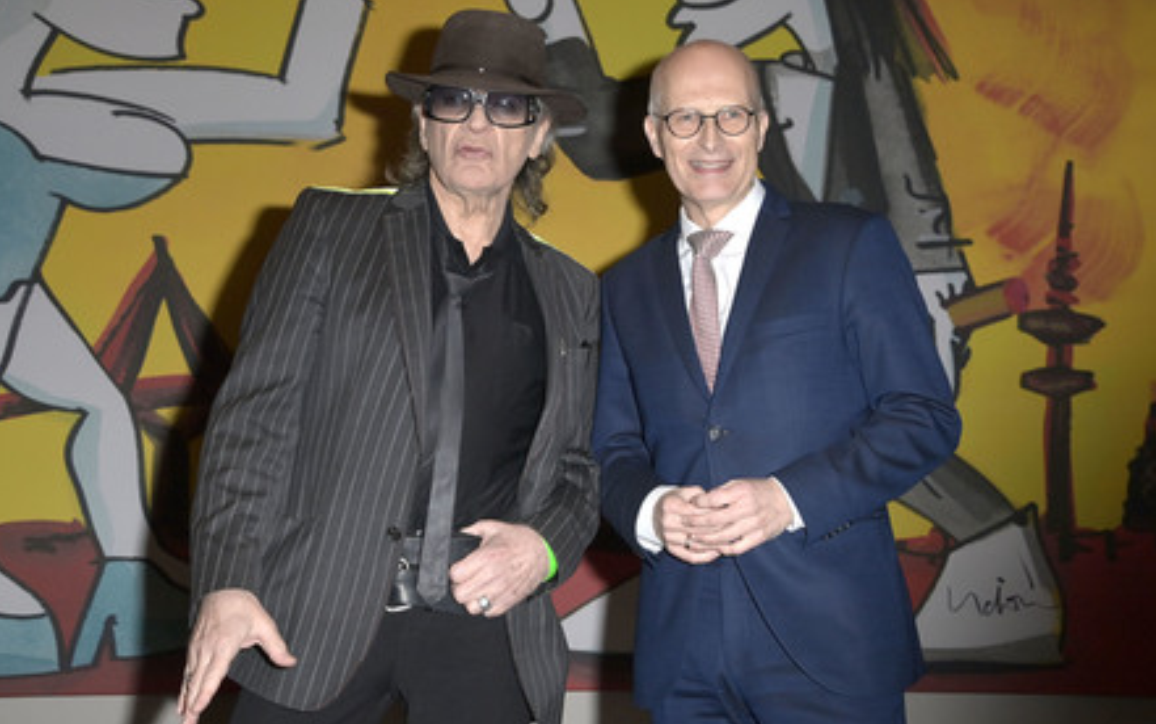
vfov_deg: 25.9
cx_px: 581
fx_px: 1576
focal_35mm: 50
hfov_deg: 40.3
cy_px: 362
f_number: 5.6
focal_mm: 48
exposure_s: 1/160
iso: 1000
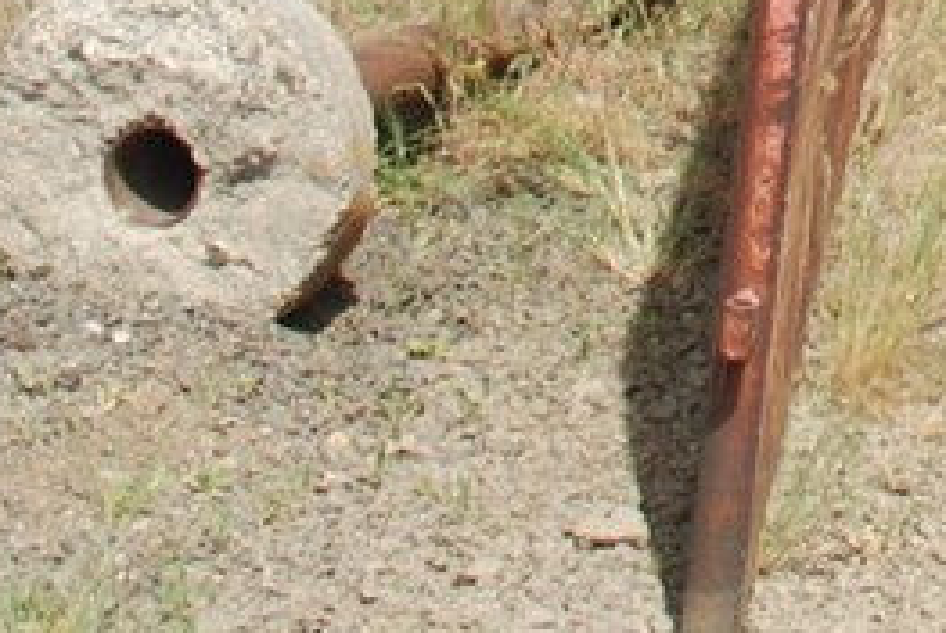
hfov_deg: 11.1
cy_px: -1325
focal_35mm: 174
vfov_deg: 7.0
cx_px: 1649
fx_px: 4577
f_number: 7.1
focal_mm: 18
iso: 100
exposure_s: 1/200
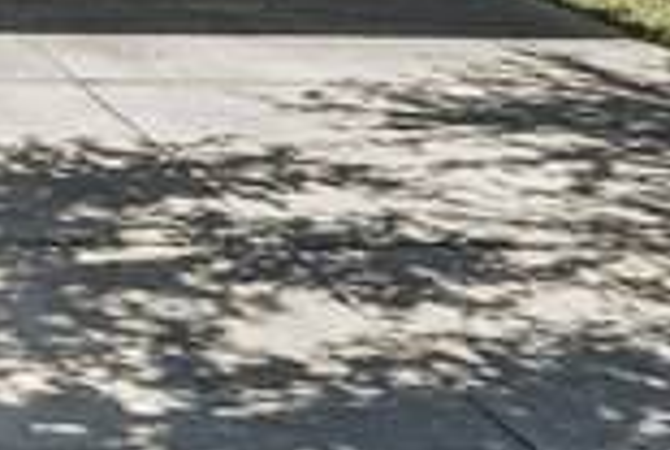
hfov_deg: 13.2
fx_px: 2536
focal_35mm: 136
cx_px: -640
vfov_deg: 9.6
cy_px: -383
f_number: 8
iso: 200
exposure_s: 1/80
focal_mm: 33
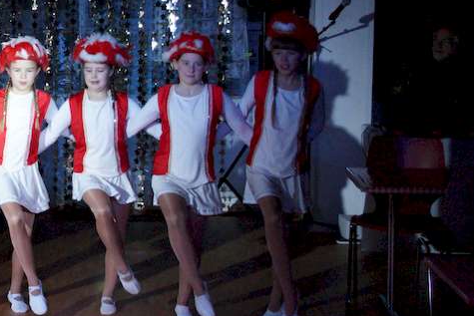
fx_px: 1277
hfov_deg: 20.5
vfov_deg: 14.1
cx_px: 26
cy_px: 108
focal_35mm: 97
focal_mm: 30
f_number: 4.5
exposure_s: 1/400
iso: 3200
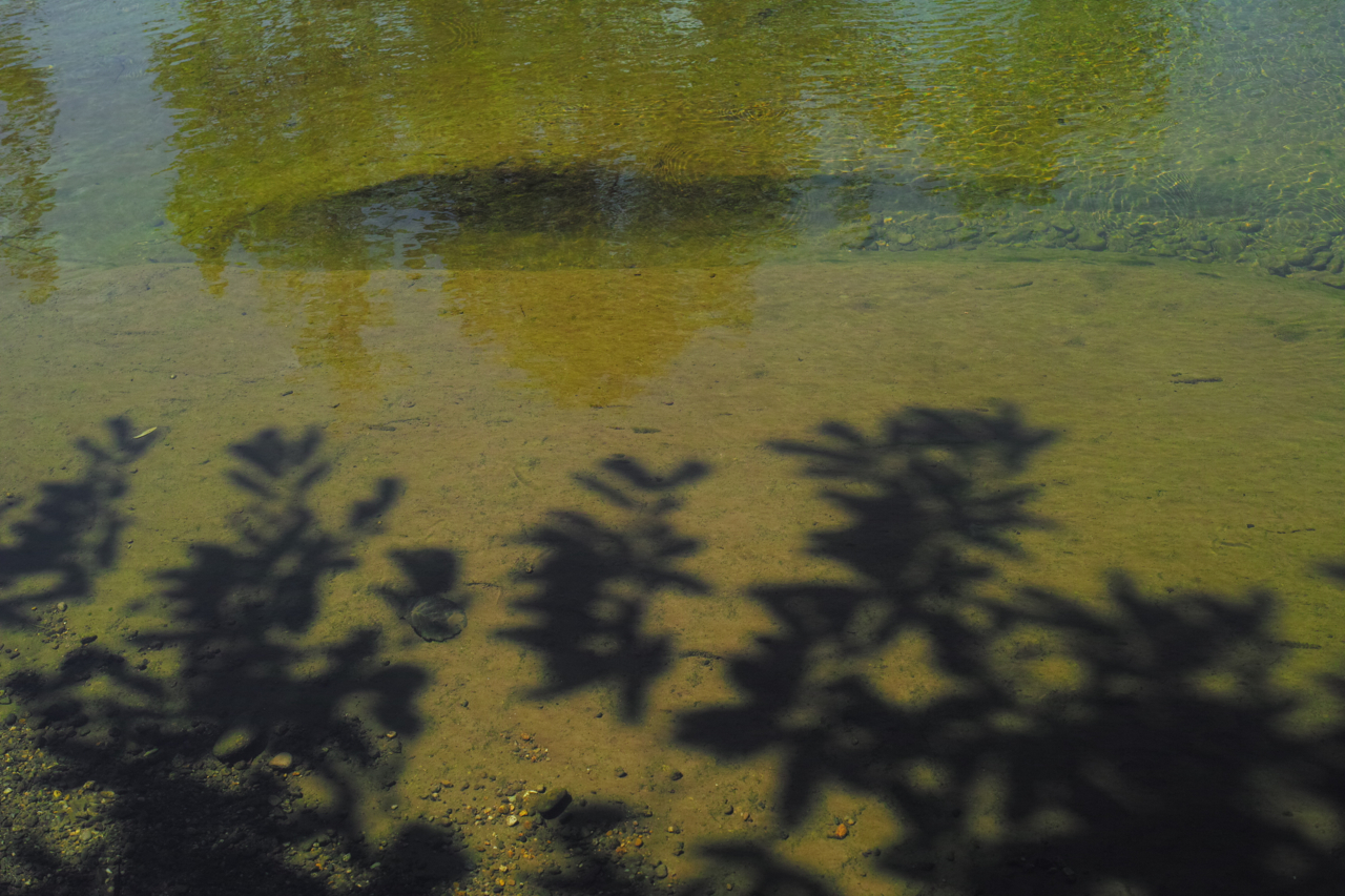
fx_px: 1681
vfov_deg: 29.9
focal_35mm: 45
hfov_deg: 43.6
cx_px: 672
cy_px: 448
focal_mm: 30
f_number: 5
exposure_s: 1/800
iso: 200
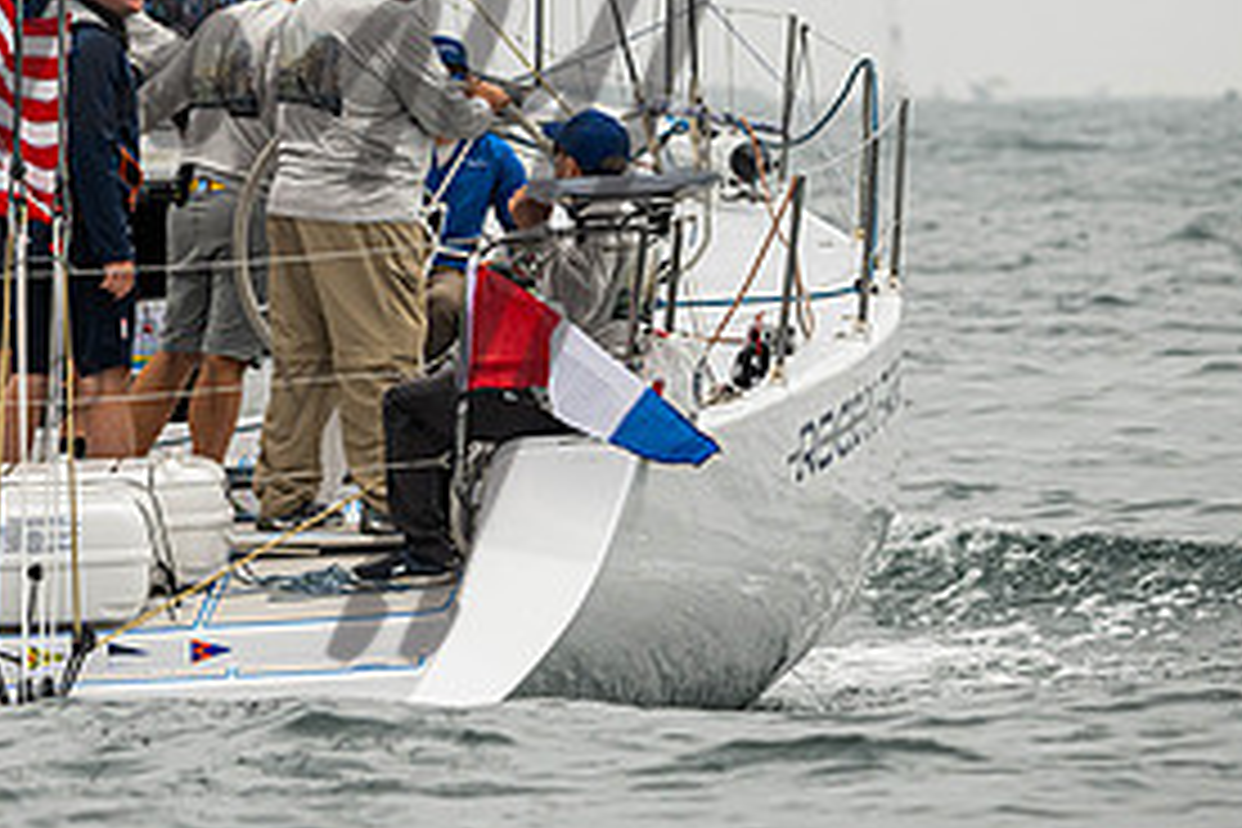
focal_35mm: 563
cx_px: 40
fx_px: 19422
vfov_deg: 2.4
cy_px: -4
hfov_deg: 3.7
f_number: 5.6
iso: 500
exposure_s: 1/4000
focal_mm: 210
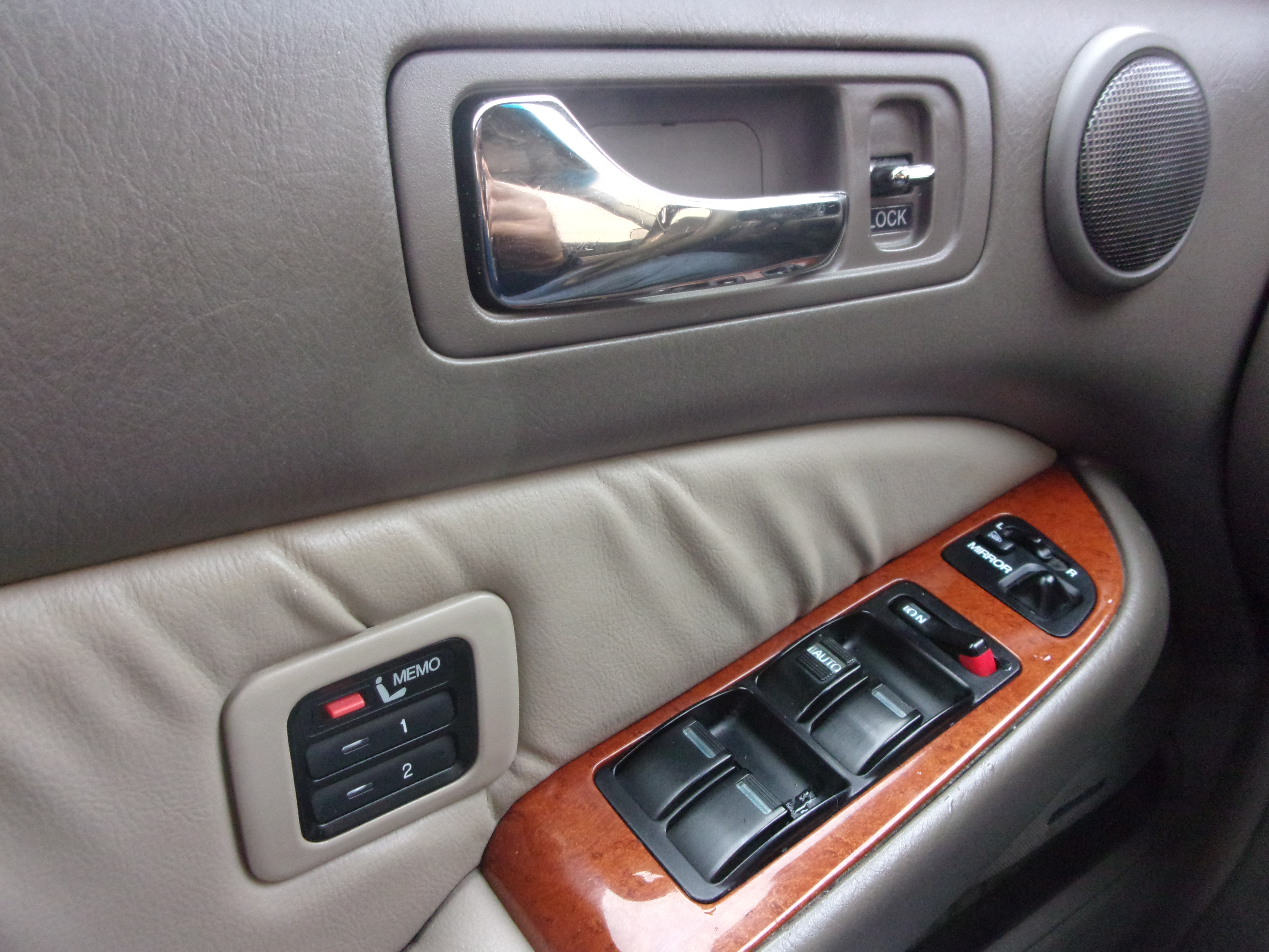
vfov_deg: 49.7
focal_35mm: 28
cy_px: 476
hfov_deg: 63.4
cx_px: 634
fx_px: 1026
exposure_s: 1/34
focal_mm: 5.1
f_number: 3.9
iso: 400
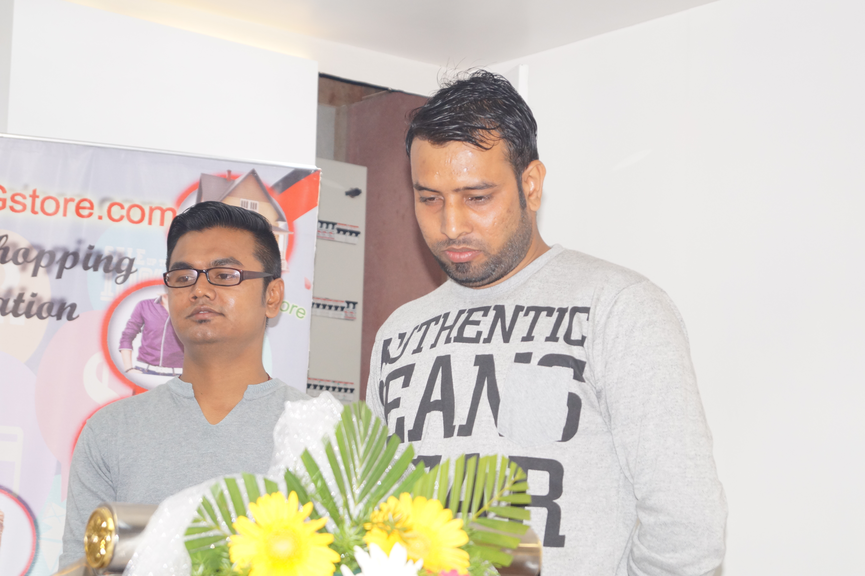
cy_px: 288
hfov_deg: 24.6
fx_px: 1981
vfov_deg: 16.5
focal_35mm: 82
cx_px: 432
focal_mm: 55
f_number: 5.6
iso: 800
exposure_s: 1/125
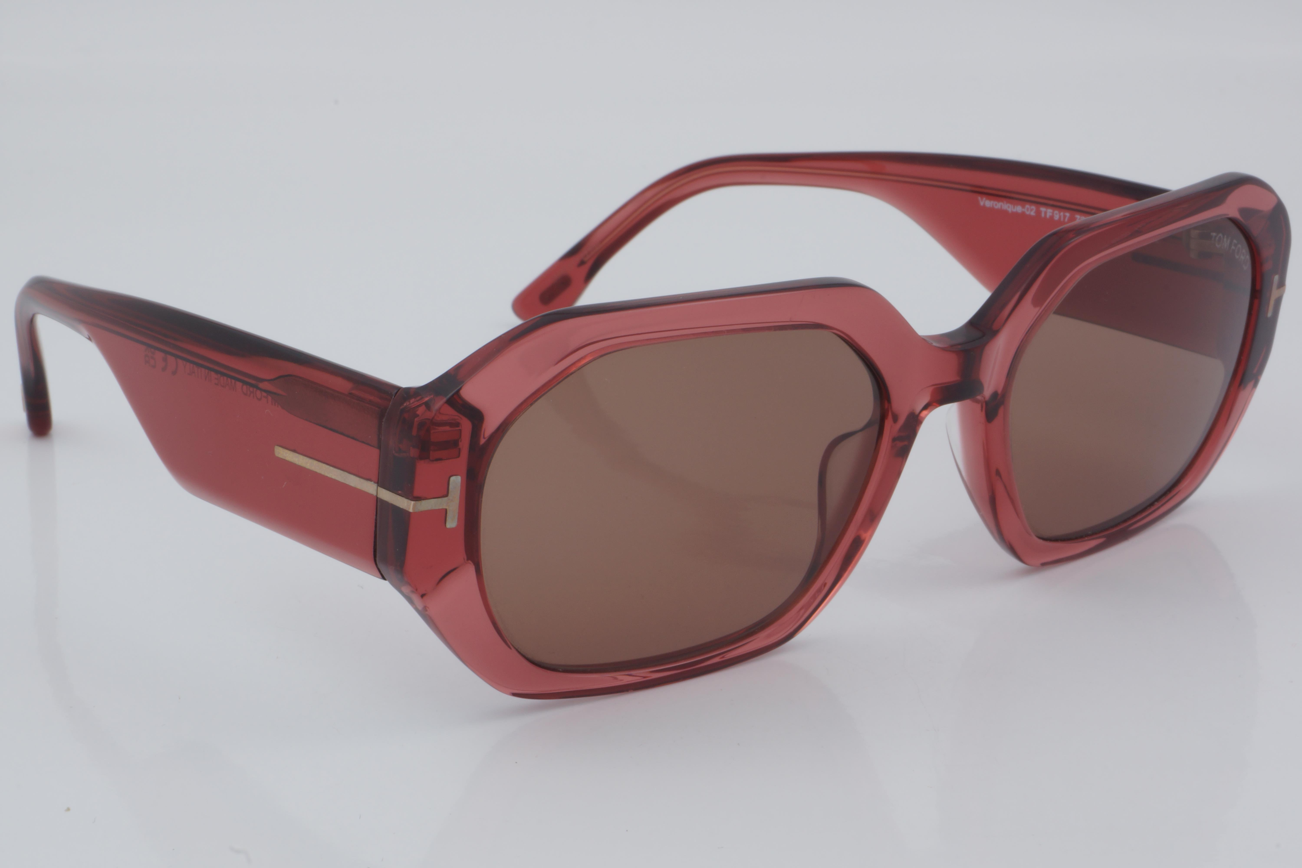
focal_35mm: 75
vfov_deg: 18.2
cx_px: 651
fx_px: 2712
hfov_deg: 27.0
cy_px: 434
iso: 100
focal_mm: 50
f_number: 32
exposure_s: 1/4
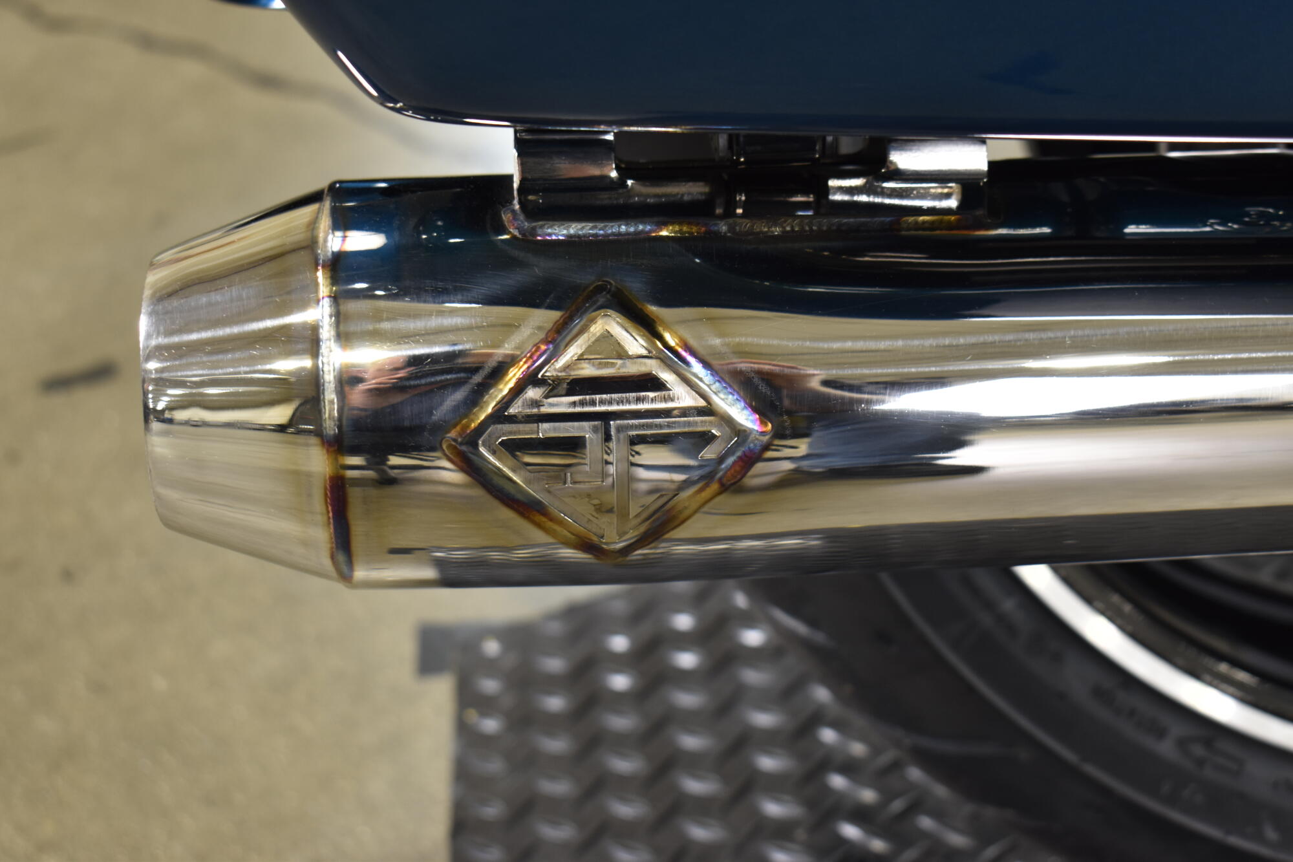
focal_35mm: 63
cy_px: 431
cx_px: 646
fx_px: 2262
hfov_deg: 31.9
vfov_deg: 21.6
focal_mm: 42
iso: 400
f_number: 5
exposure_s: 1/8
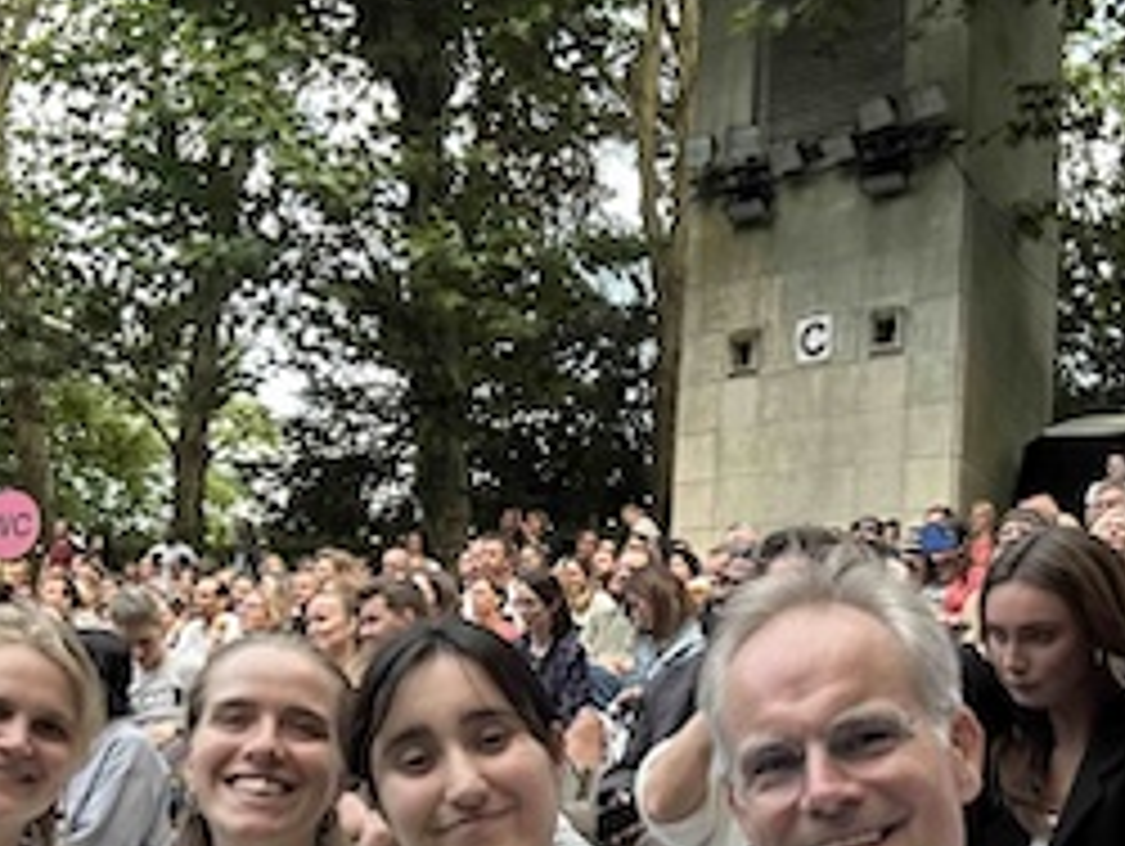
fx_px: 1496
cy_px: 754
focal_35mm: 46
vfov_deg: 30.3
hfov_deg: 41.2
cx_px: 540
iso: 80
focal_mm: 2.69
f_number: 1.9
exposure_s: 1/79
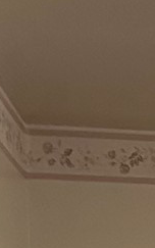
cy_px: 603
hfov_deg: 5.1
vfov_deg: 8.8
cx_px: 727
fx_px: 1446
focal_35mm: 214
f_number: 1.78
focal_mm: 6.86
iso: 800
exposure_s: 1/30
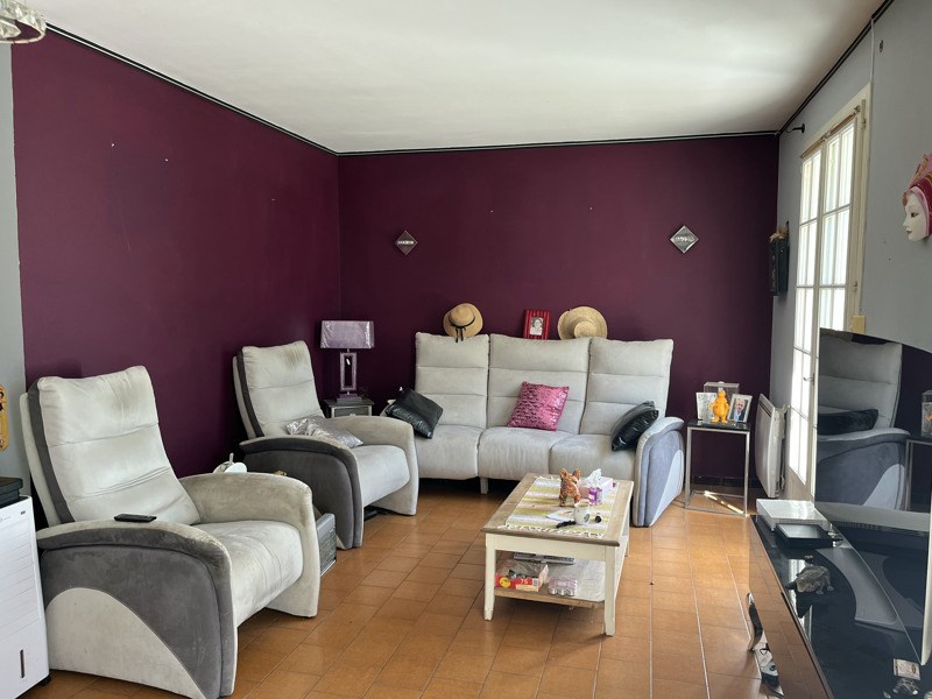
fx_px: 700
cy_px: 350
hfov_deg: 67.3
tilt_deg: -7.3
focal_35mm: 26
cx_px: 466
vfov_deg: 53.1
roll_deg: +0.6
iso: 125
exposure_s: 1/103
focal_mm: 5.1
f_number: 1.6
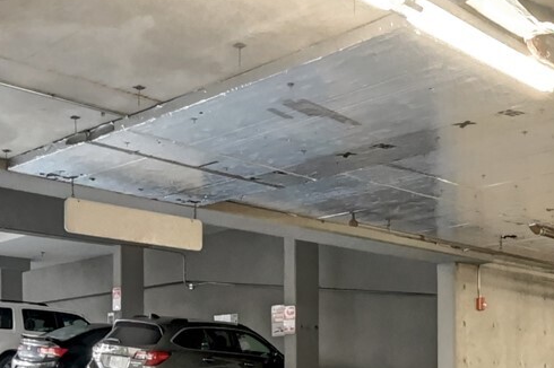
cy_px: 352
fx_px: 800
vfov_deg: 24.9
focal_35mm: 52
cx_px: 389
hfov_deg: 37.6
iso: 5000
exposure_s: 1/5
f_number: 11
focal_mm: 10
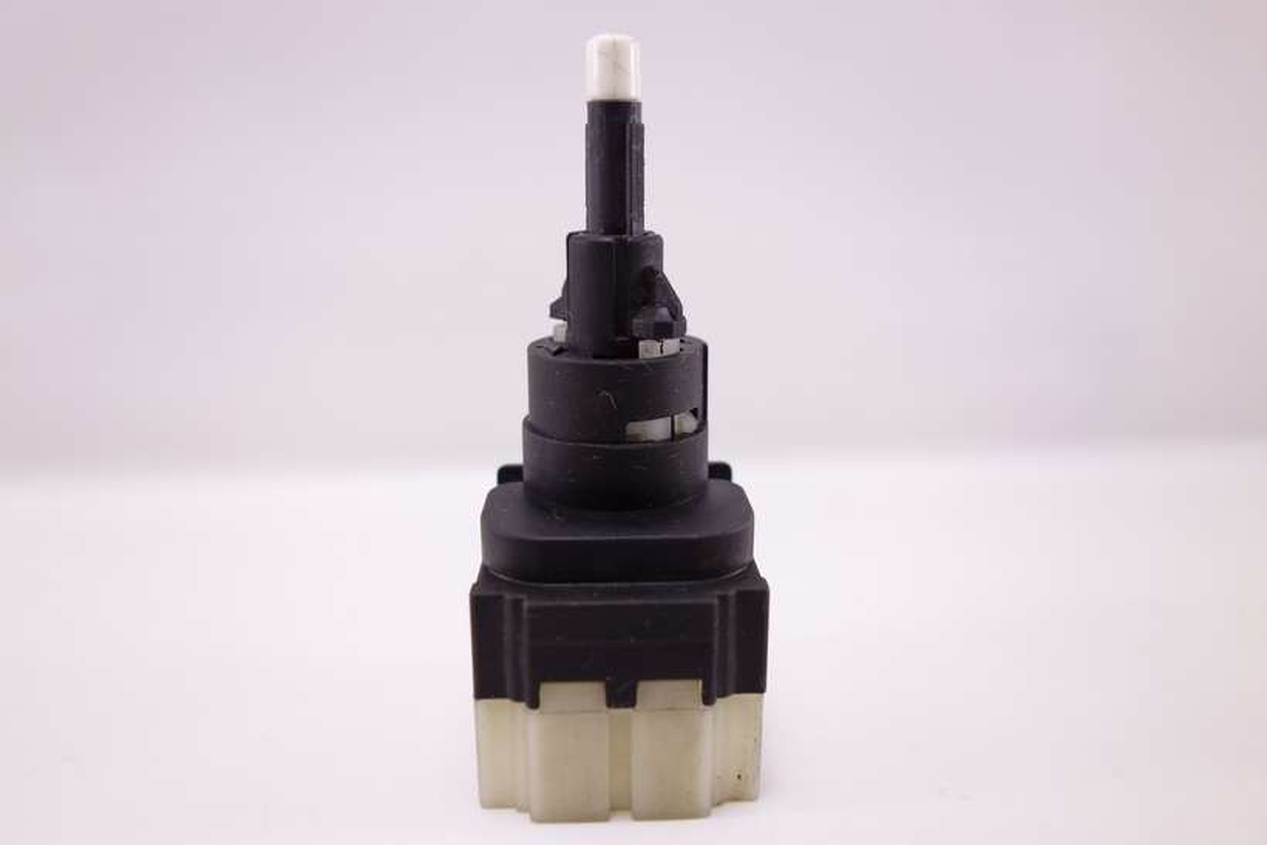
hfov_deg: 65.5
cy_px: 422
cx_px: 634
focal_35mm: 28
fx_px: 986
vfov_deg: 46.4
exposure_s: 1/100
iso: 125
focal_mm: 10.4
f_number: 2.2
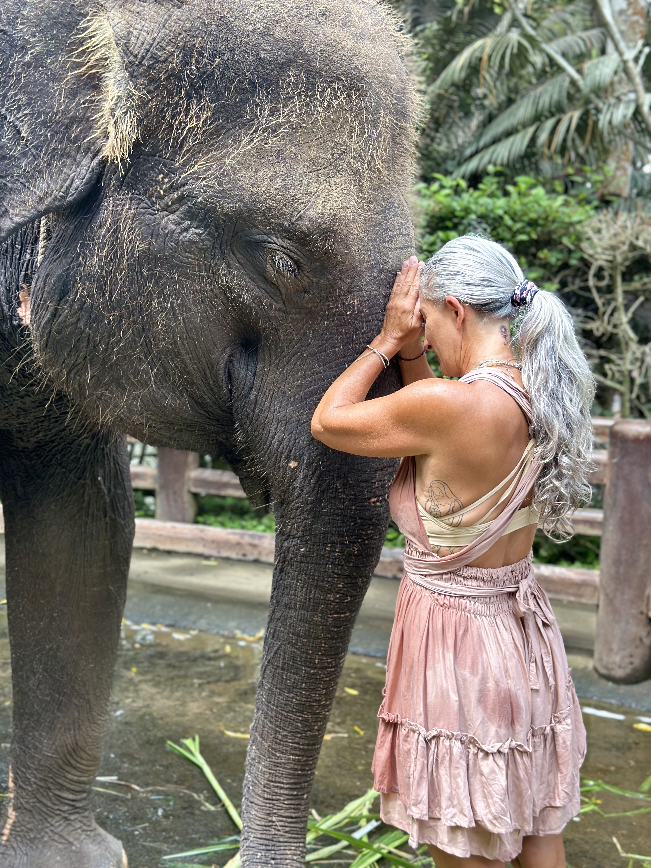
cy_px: 434
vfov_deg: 39.7
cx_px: 326
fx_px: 1204
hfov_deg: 30.3
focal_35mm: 48
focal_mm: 6.86
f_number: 1.78
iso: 80
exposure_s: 1/426
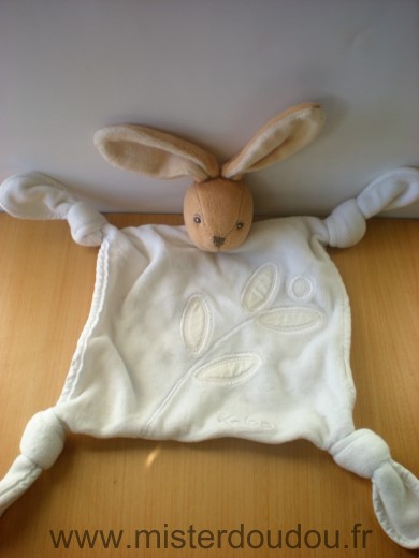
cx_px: 210
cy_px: 279
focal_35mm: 38
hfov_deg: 37.7
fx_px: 613
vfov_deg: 49.0
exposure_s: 1/167
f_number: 3.1
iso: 64
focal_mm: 6.3
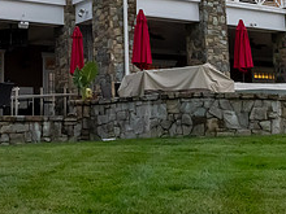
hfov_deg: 27.3
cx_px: 108
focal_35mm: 71
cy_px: 22
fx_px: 587
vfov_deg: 20.3
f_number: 10
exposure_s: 1/80
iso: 5600
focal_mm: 19
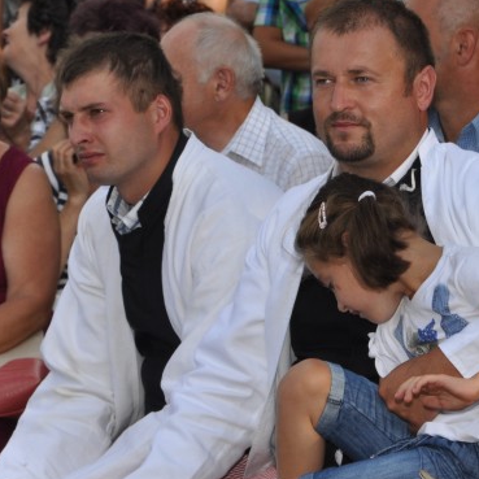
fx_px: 4321
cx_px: 415
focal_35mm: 276
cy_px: 273
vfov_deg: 6.3
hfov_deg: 6.3
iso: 200
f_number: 10
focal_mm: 80
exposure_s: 1/200
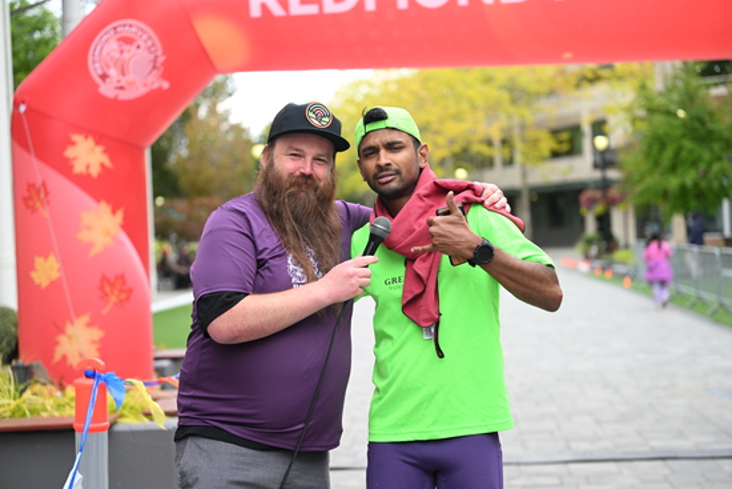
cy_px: 244
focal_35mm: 70
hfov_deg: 28.8
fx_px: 1424
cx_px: 366
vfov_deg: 19.5
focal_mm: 70
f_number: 2.8
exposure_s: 1/1600
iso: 640
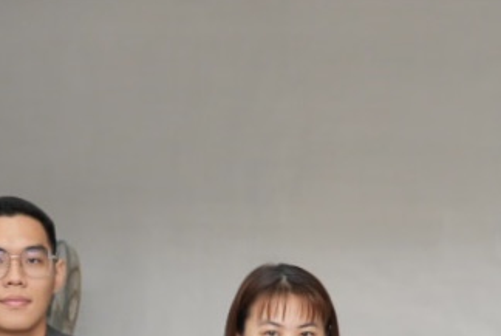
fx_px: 1993
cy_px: 344
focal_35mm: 143
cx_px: 581
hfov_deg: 14.0
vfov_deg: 9.6
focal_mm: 31
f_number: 2.8
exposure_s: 1/200
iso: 800
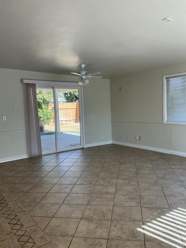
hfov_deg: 48.2
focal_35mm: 29
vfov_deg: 61.7
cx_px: 93
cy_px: 124
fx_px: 208
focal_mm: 3
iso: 32
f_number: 1.8
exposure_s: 1/164
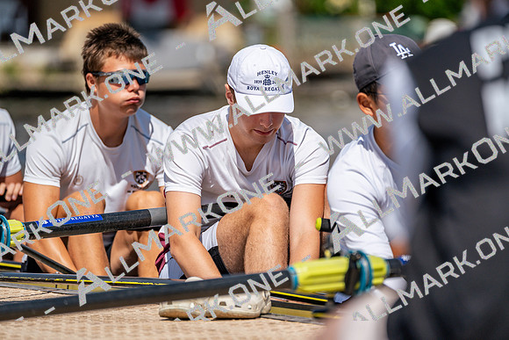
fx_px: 5657
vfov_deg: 3.4
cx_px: 254
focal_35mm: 400
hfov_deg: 5.2
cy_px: 170
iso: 100
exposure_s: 1/1600
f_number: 5.6
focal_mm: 400
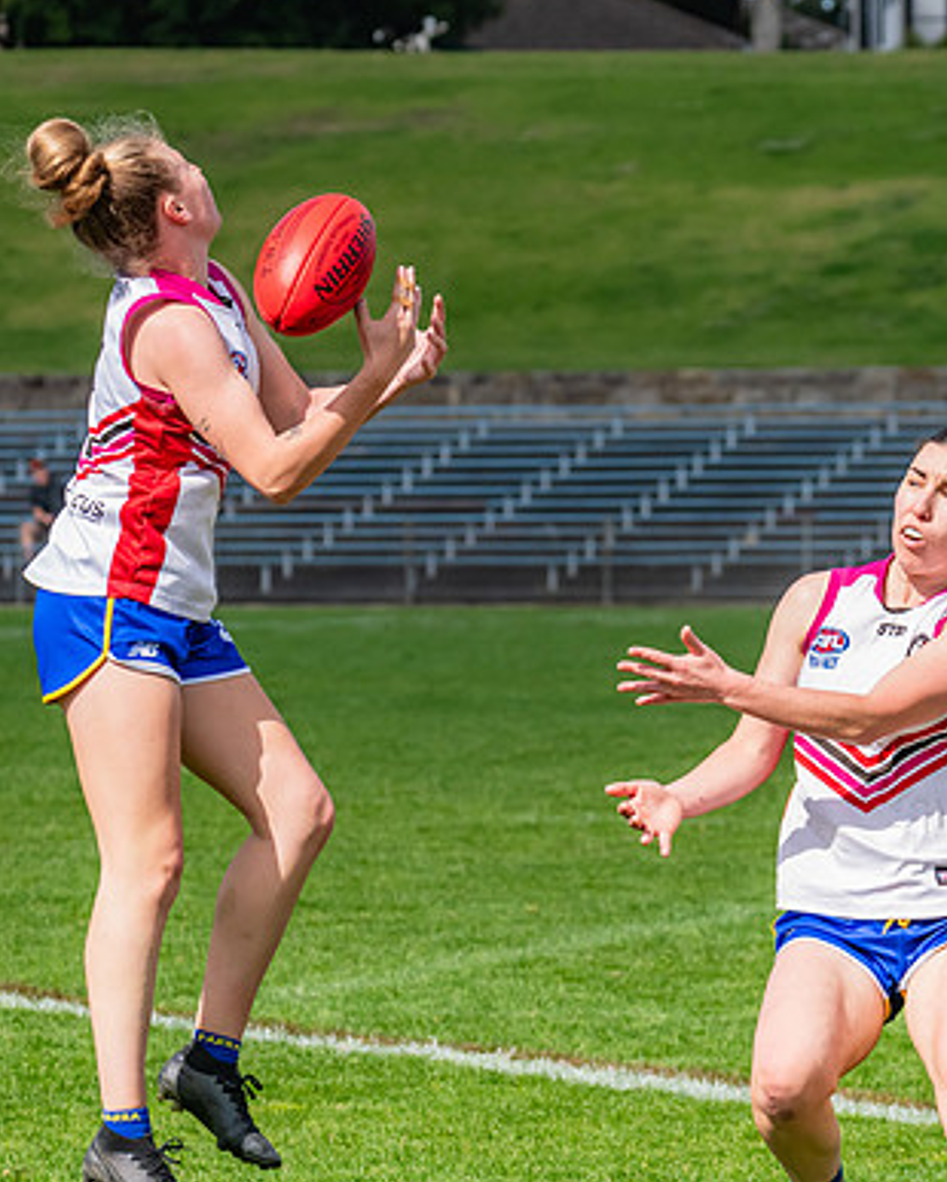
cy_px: 614
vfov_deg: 6.5
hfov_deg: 5.2
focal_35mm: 299
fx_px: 10467
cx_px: 729
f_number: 10
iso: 800
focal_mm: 170
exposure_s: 1/1600
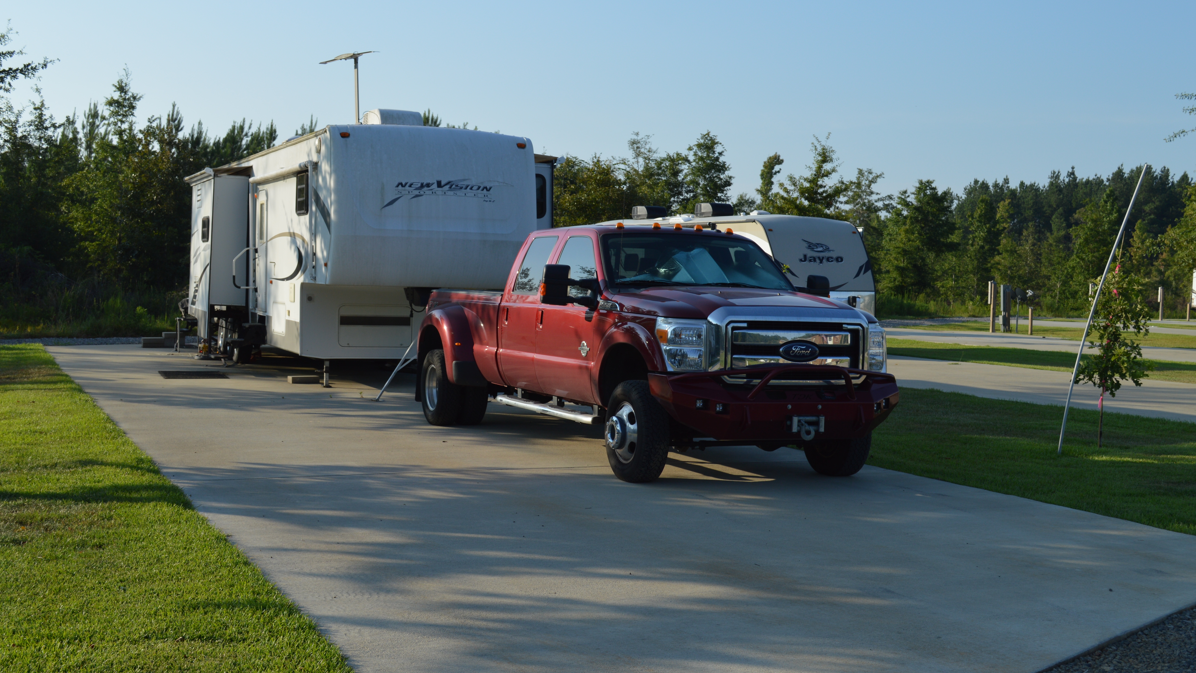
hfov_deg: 44.1
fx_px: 1476
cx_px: 603
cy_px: 361
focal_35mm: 47
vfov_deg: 25.7
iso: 100
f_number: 8
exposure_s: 1/250
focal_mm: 29
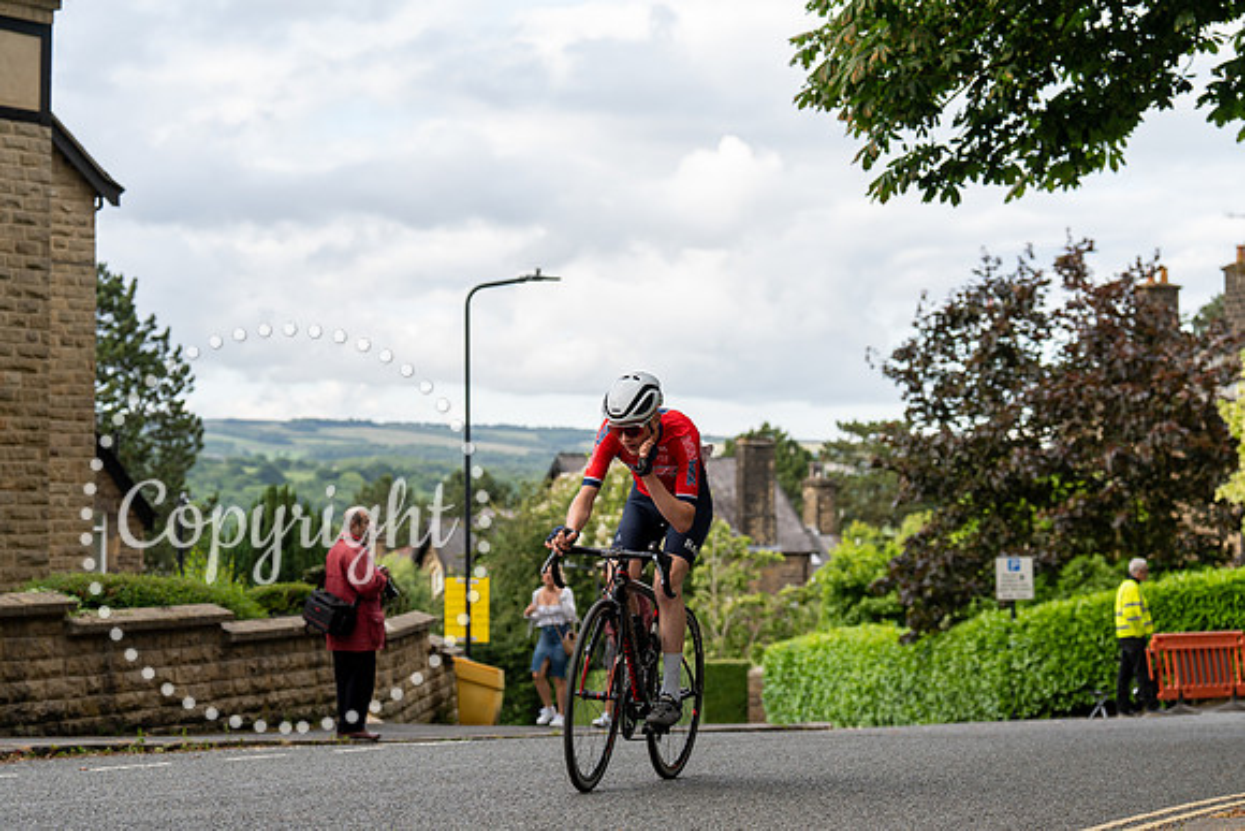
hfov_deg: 28.8
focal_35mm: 70
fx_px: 2421
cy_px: 416
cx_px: 622
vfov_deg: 19.5
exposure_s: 1/800
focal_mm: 70
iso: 400
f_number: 3.5
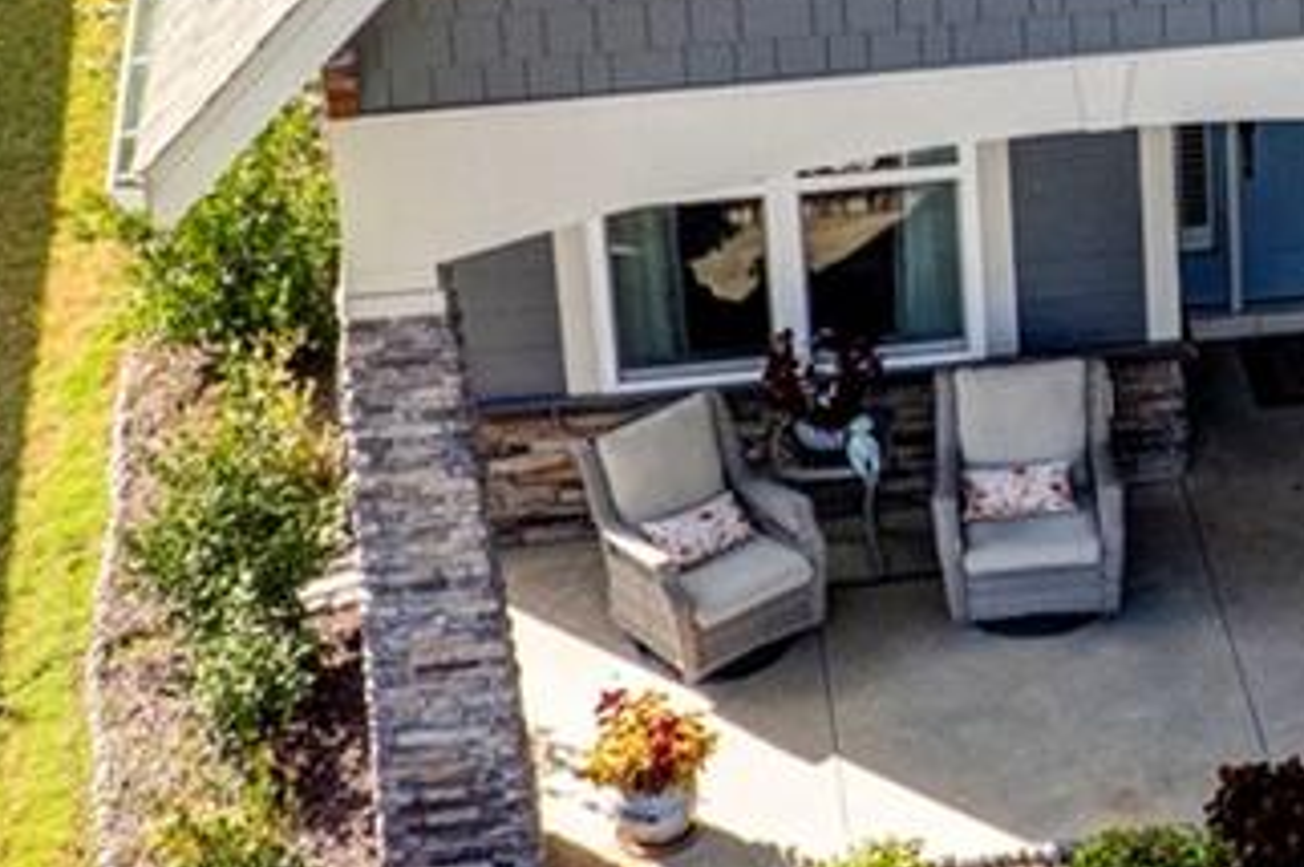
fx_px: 5066
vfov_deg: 9.7
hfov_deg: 14.3
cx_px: 1462
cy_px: 43
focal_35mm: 140
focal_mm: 8.4
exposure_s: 1/730
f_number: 2.8
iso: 100
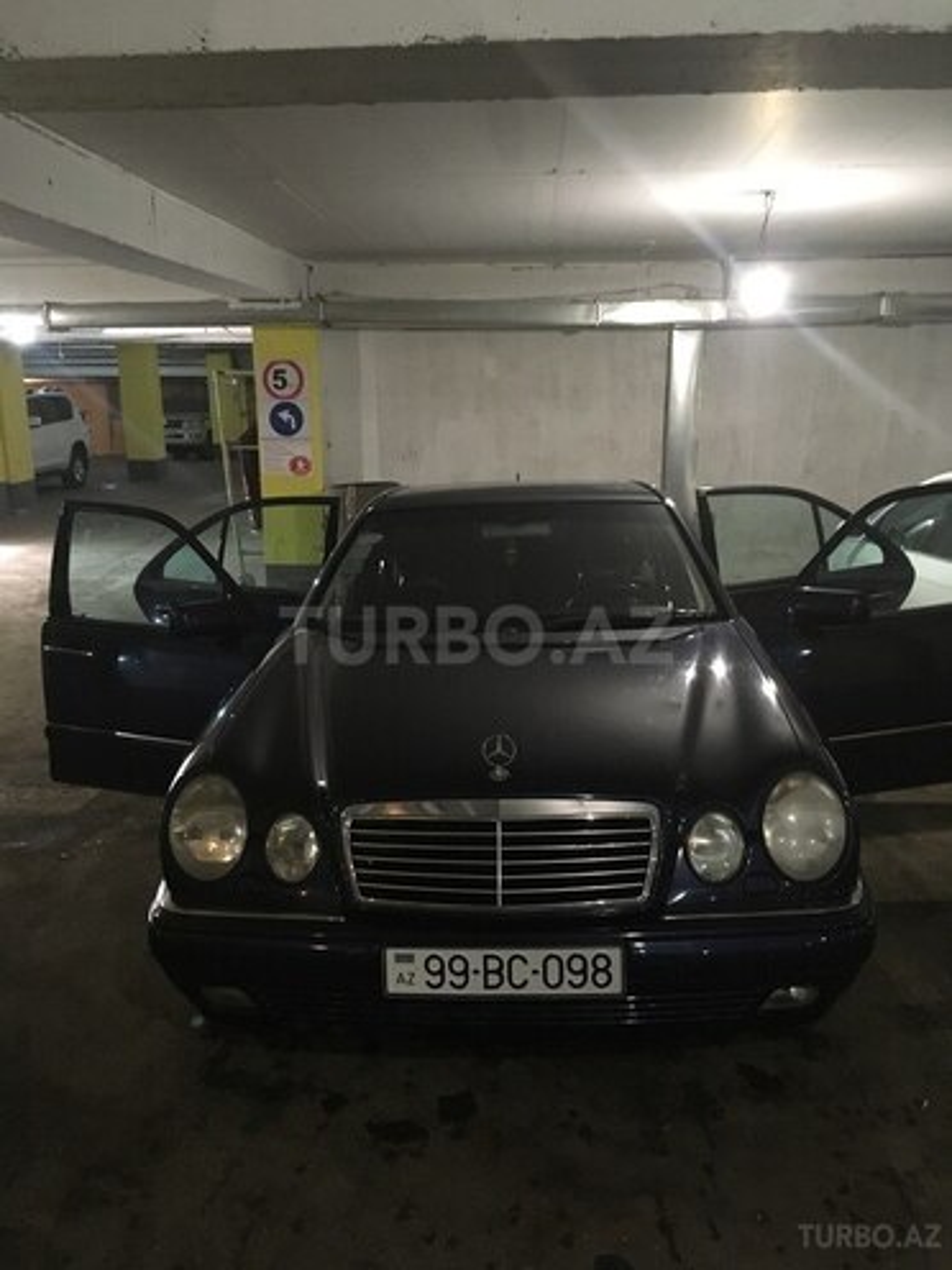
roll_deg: +0.2
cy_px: 635
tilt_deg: -13.5
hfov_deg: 48.2
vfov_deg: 61.7
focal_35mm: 29
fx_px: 1063
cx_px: 476
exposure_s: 1/17
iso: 500
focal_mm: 4.15
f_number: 2.2
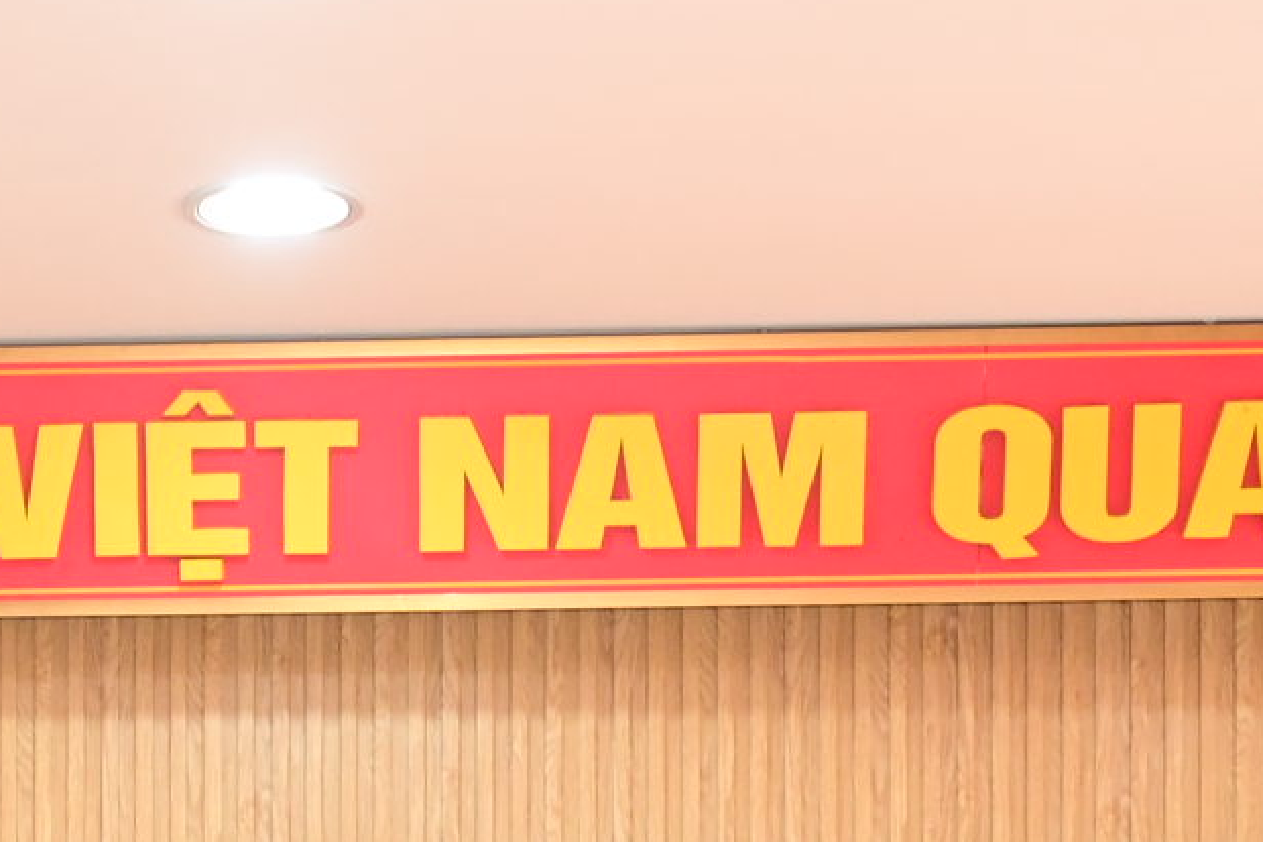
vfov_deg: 8.4
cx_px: 83
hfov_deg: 13.2
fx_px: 5383
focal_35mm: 153
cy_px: 1843
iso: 1250
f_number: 4
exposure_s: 1/125
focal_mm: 31.5
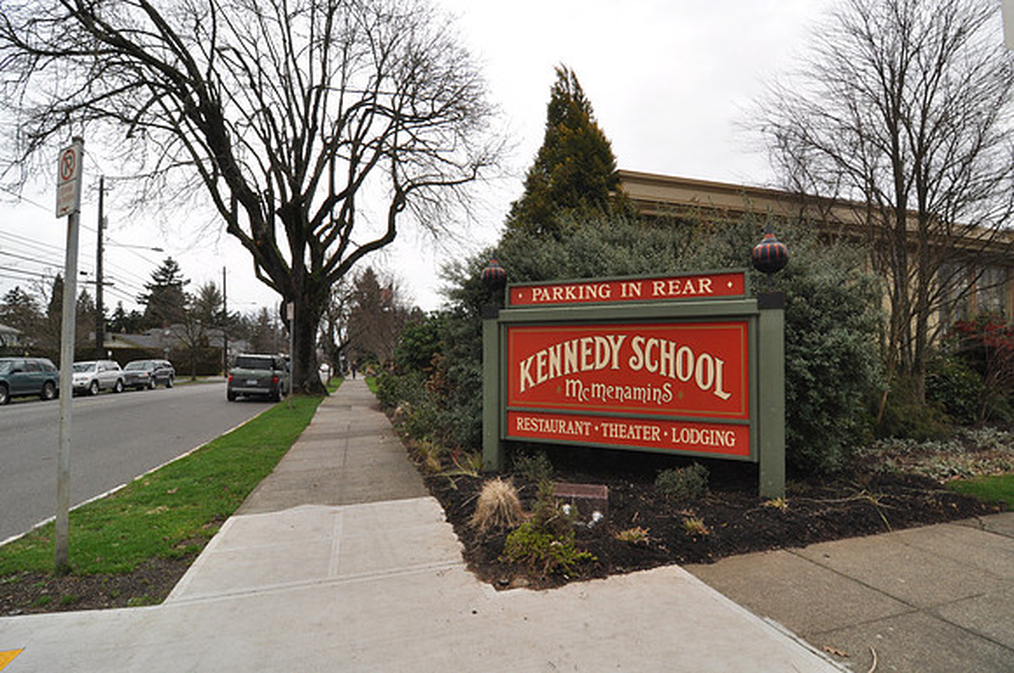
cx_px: 507
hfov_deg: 95.1
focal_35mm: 16
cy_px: 336
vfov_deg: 71.9
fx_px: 464
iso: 400
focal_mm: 11
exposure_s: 1/60
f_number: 14
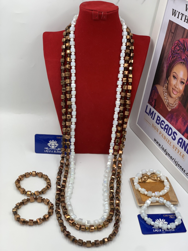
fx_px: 377
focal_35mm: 52
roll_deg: -3.6
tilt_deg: -31.7
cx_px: 94
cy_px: 126
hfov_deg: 28.0
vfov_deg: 36.8
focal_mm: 6
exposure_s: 1/100
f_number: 2.4
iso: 25
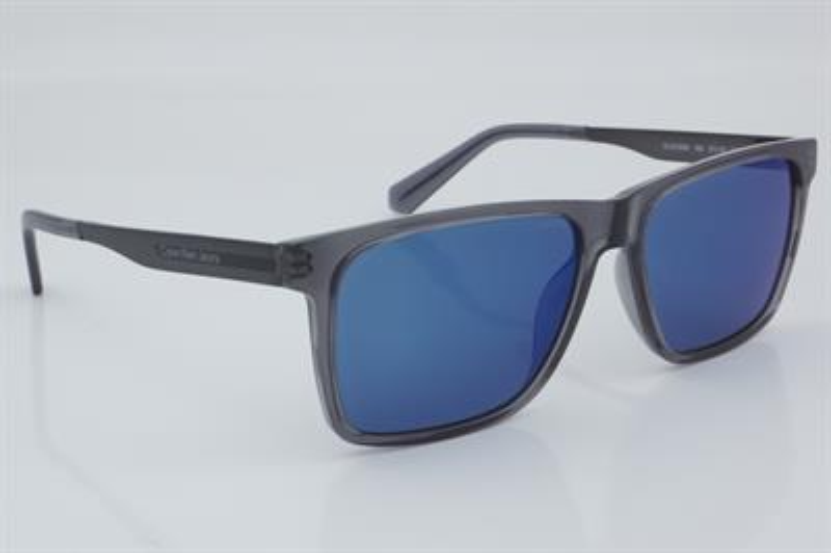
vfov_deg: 18.2
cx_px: 416
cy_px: 276
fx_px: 1730
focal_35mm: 75
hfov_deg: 27.0
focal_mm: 50
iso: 100
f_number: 32
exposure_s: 1/4
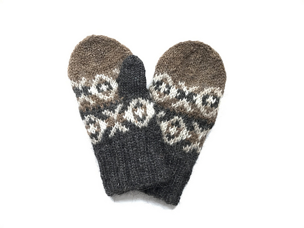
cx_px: 152
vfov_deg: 49.7
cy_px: 114
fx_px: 246
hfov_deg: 63.4
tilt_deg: -85.8
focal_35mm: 28
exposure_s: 1/30
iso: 40
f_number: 1.8
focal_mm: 3.99
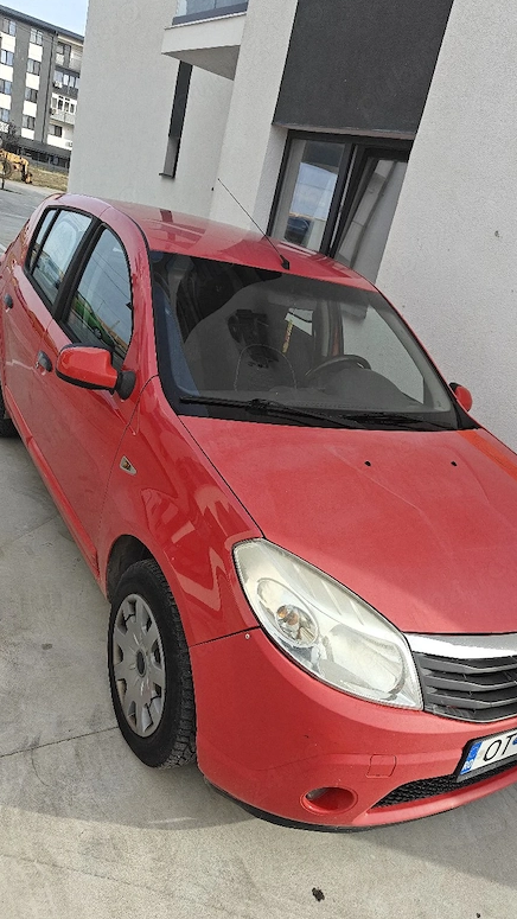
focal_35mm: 27
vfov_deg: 69.9
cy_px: 457
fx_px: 658
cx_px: 294
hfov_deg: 42.8
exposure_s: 1/1000
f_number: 1.8
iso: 50
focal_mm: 5.59
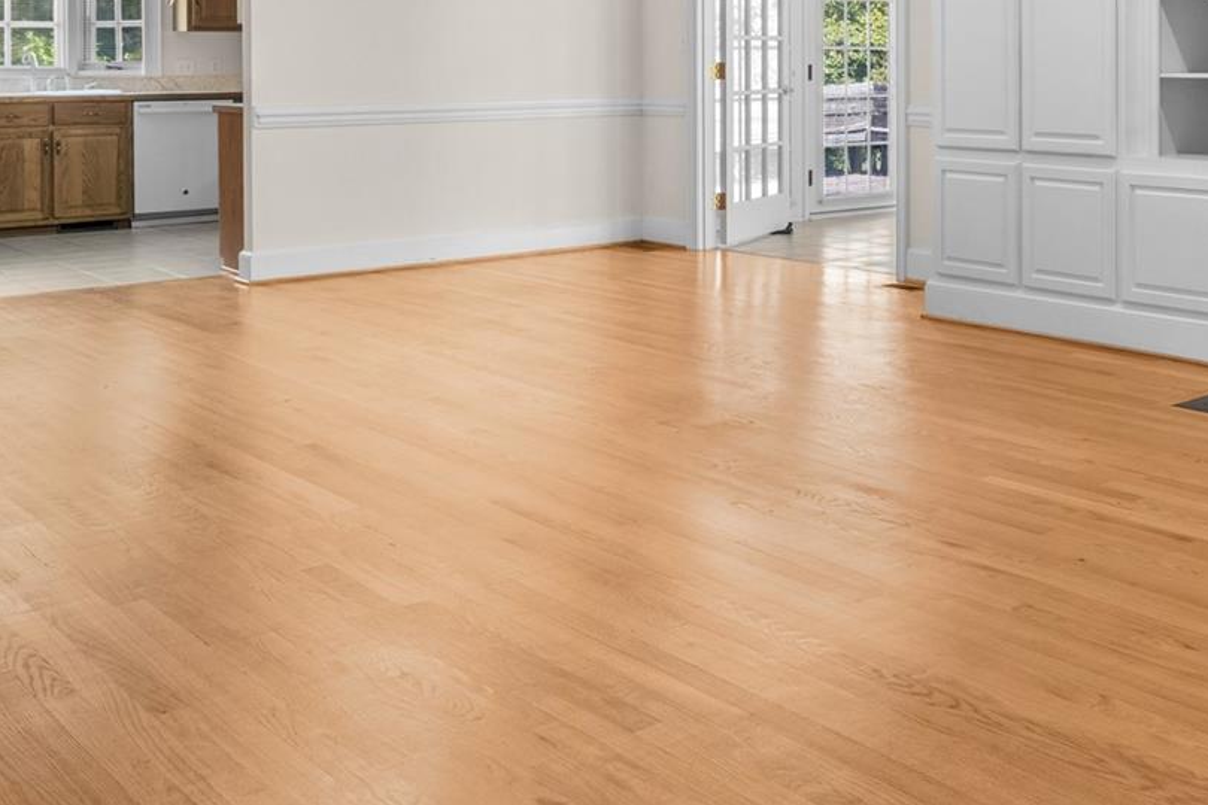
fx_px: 1443
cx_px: 1144
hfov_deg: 41.0
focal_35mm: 43
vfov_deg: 29.5
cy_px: 35
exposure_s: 1/1.25
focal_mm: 17
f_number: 8
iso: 400
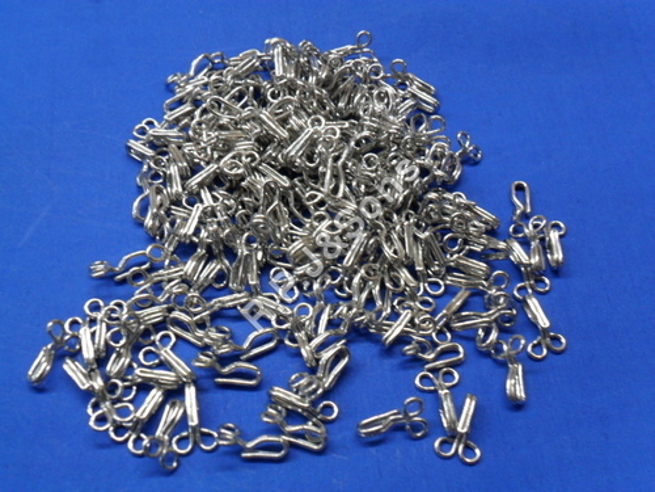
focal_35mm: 44
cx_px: 328
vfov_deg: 32.9
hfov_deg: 42.9
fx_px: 833
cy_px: 246
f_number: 4.5
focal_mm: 7.8
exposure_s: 1/4
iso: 200
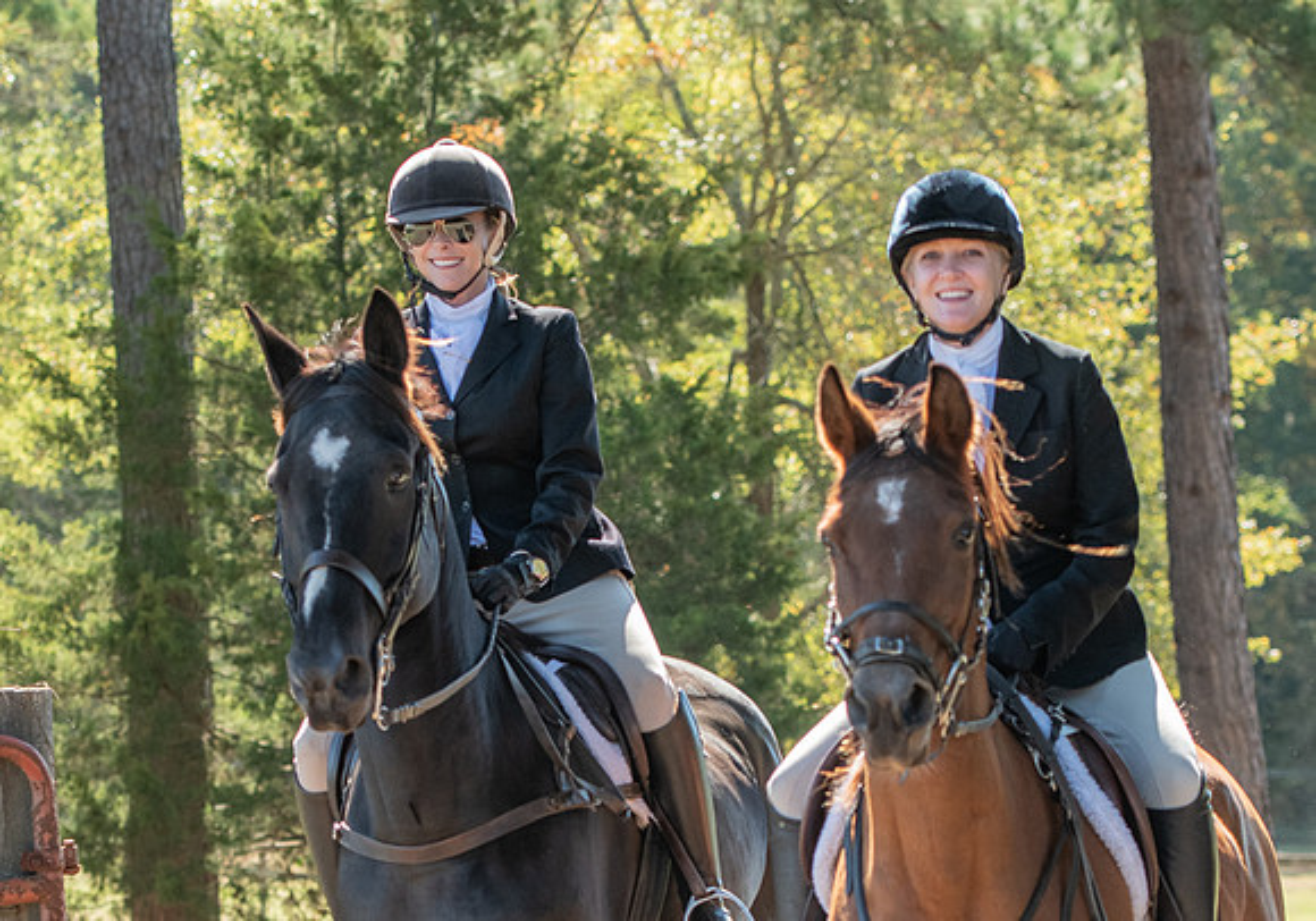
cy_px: 797
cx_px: 683
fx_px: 6016
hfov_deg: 12.5
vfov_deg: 8.7
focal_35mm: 162
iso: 280
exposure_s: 1/320
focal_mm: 70
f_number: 4
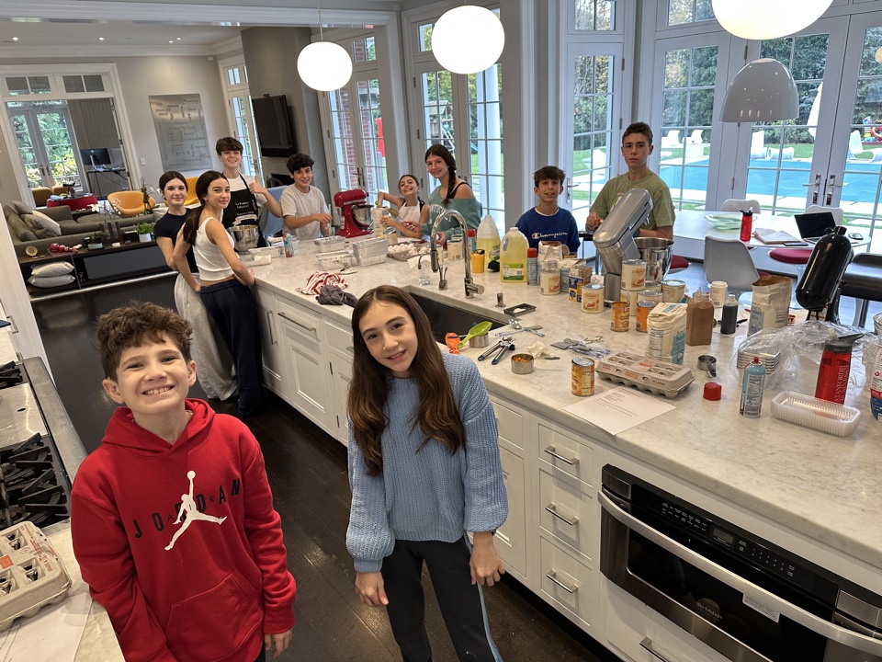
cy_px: 331
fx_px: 612
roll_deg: +3.6
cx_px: 441
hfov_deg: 71.6
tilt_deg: -19.3
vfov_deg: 56.8
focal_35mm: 24
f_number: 1.78
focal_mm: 6.86
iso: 160
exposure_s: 1/60
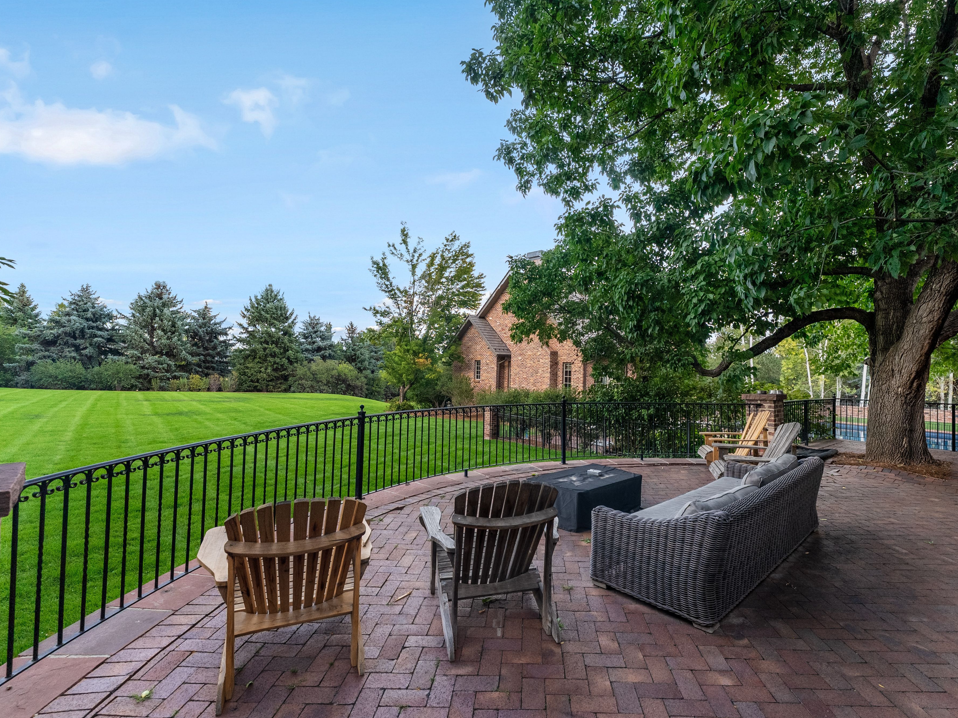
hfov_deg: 94.1
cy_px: 358
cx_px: 536
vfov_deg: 78.1
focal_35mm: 16
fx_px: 443
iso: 500
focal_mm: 14
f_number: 6.3
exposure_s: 1/640
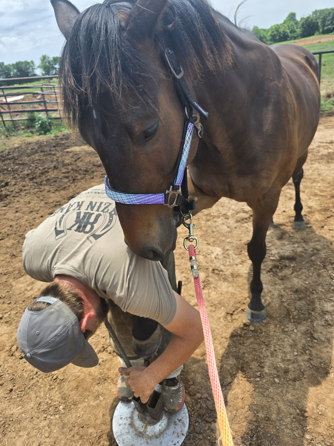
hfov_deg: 58.9
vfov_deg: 73.9
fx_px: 296
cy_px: 223
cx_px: 167
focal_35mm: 23
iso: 12
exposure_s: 1/414
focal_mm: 6.3
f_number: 1.7
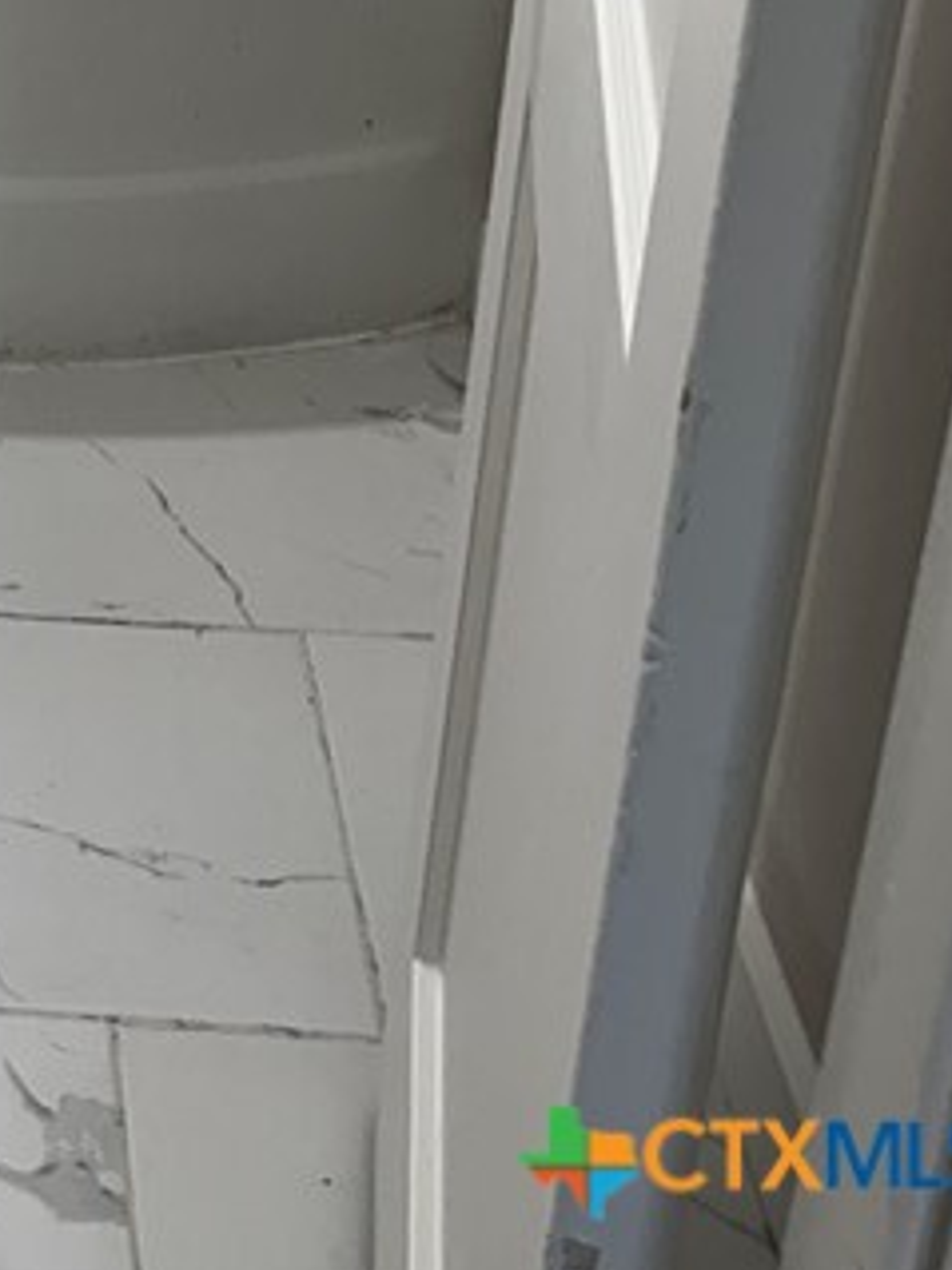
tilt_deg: -19.4
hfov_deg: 17.4
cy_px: -741
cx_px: -438
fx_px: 2825
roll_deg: +0.9
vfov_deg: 20.8
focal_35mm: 77
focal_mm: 6.76
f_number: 1.78
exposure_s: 1/120
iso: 80
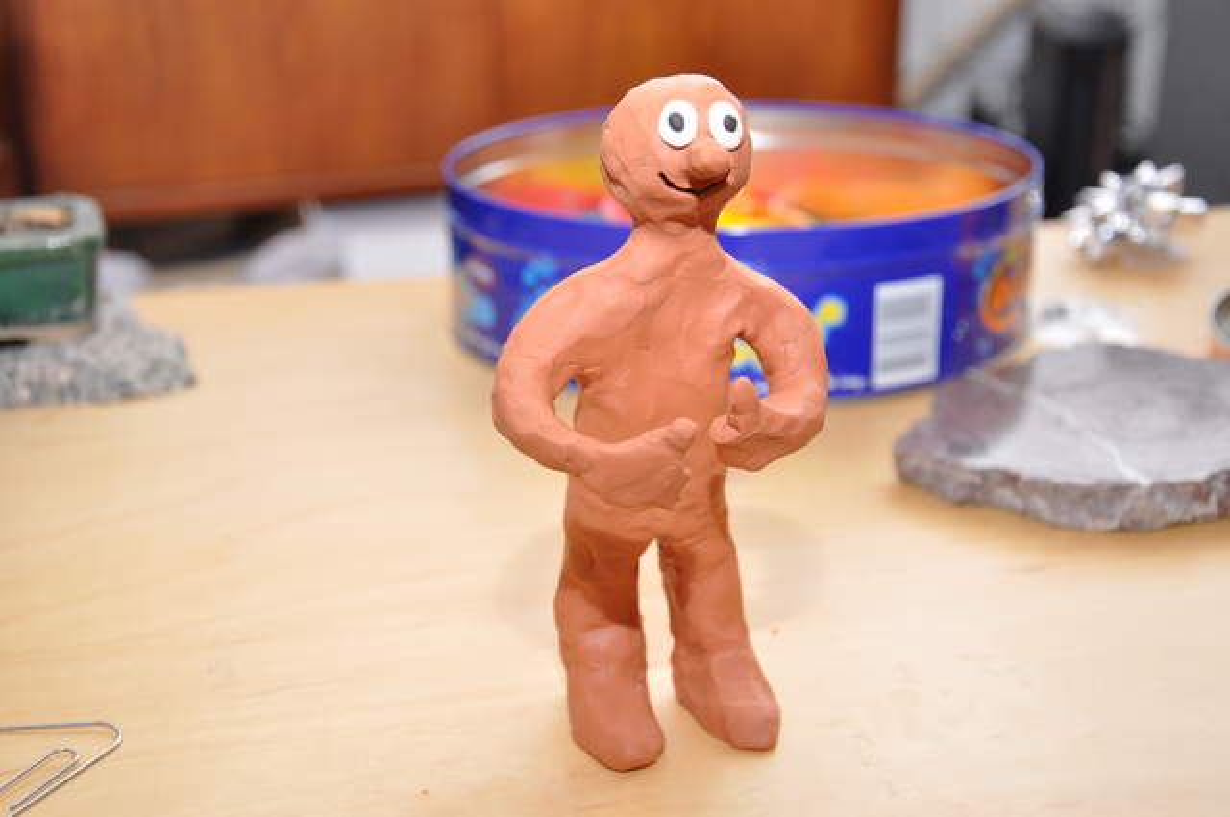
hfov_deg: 35.1
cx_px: 615
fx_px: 1945
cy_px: 408
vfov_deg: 23.7
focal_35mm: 57
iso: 640
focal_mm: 38
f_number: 5.6
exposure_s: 1/60
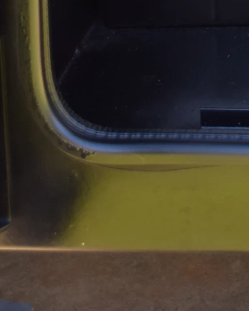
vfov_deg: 9.4
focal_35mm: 188
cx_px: 426
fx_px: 1732
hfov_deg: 8.0
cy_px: -362
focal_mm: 30
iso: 400
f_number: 5
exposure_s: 1/100
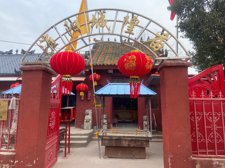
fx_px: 169
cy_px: 84
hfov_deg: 67.3
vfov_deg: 53.1
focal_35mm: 26
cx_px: 112
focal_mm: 4.25
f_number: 1.8
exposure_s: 1/600
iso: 32
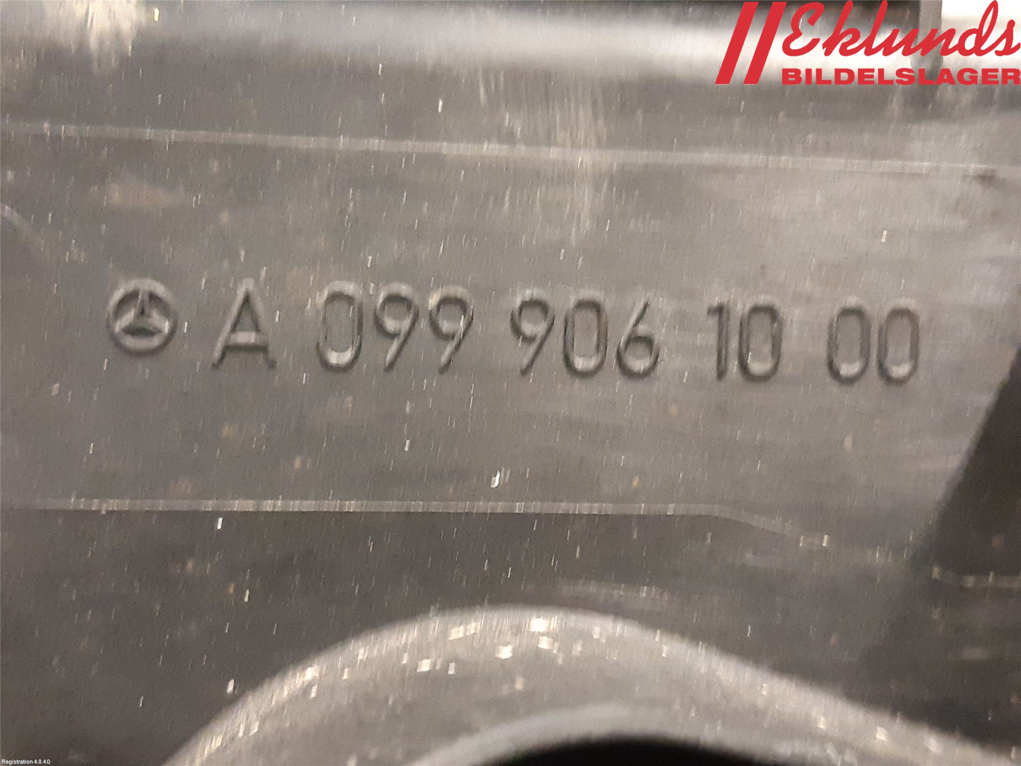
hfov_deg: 67.3
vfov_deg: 53.1
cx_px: 510
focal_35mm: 26
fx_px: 767
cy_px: 383
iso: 500
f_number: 1.7
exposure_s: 1/25
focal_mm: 3.93
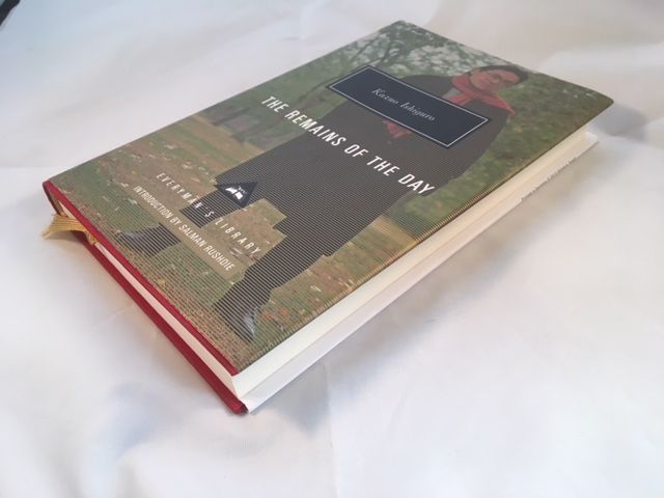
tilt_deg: -46.0
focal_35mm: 29
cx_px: 332
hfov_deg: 61.7
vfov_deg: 48.2
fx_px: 556
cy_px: 249
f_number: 2.2
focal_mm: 4.15
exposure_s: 1/20
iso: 32
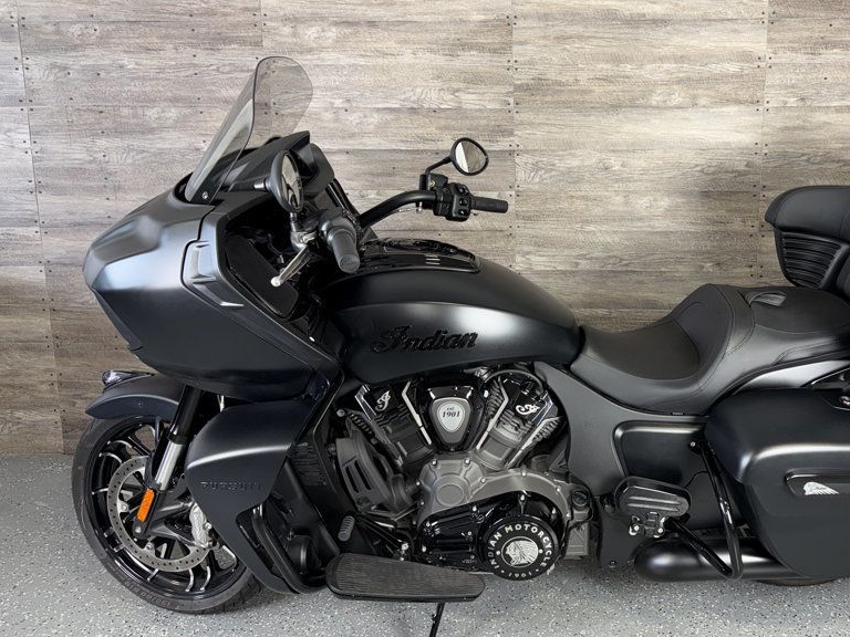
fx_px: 786
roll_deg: +0.3
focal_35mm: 32
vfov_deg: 44.0
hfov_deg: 55.6
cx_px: 566
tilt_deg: -8.3
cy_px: 273
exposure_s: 1/22
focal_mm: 6.76
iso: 80
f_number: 1.78
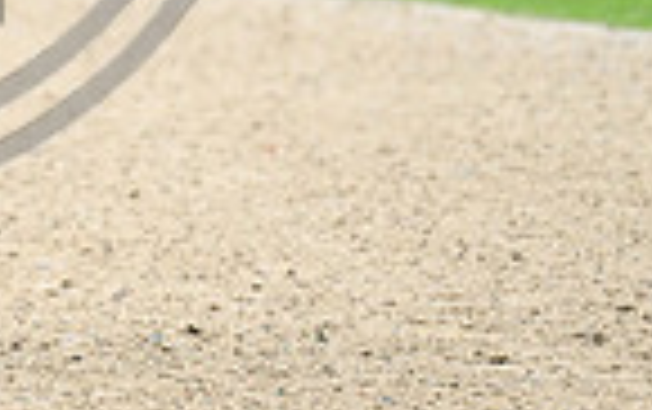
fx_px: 26133
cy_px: -318
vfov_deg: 0.9
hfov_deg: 1.4
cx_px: -247
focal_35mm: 1469
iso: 2500
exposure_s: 1/1250
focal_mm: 360
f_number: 4.5
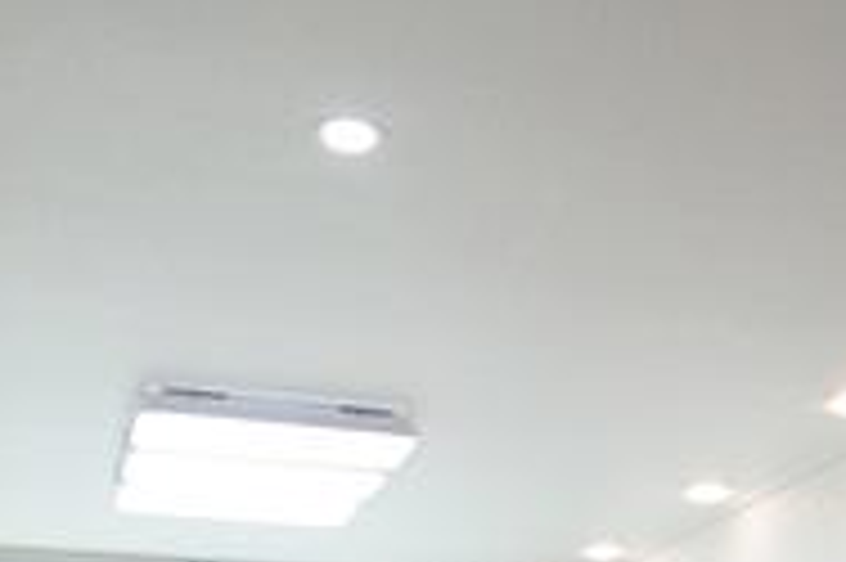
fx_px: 1503
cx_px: 752
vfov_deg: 18.9
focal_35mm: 64
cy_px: 823
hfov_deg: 30.2
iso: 800
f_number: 4
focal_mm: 10
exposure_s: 1/250
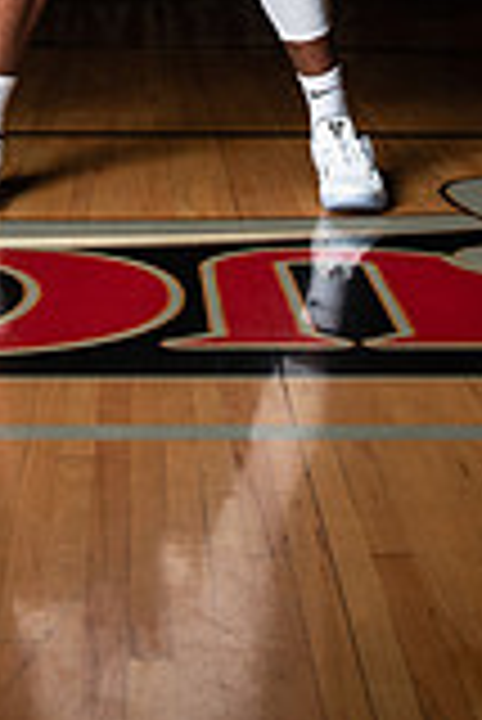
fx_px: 1803
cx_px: 158
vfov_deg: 20.1
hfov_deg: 15.2
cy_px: -288
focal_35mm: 90
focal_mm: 32
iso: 320
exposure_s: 1/200
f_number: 14
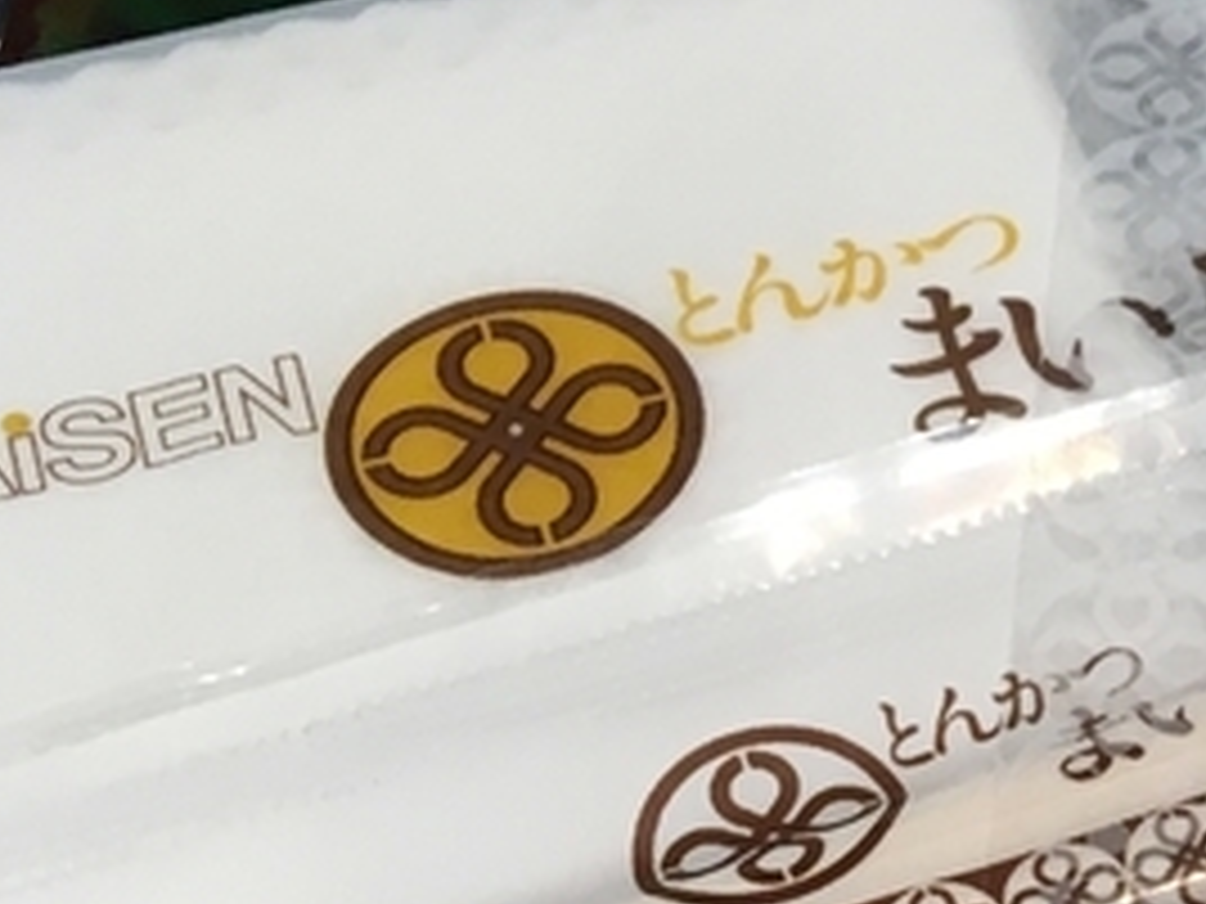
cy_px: 971
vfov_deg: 13.1
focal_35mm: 111
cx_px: 1854
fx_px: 3867
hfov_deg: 16.1
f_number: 2.2
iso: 32
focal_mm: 4.15
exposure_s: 1/30
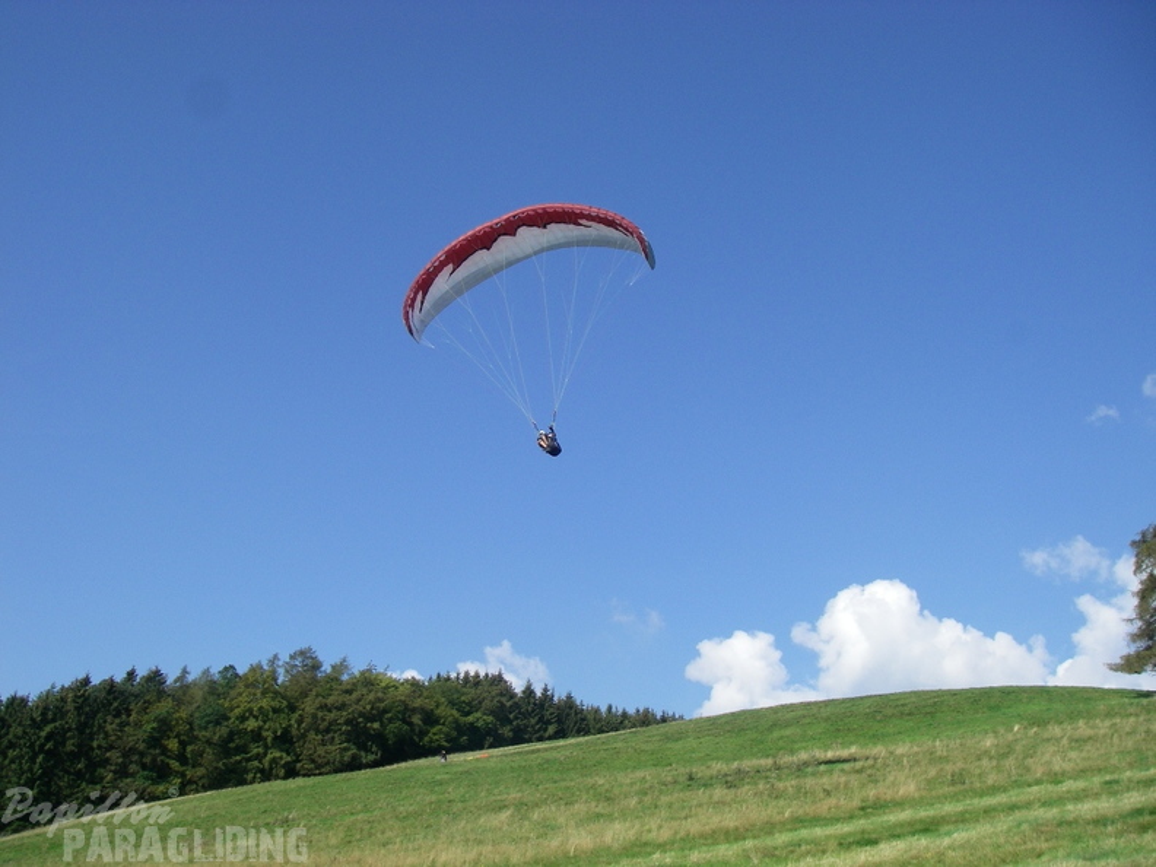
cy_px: 434
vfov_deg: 37.7
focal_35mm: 38
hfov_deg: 49.0
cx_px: 578
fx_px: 1269
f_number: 6.6
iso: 64
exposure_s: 1/200
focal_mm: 6.3
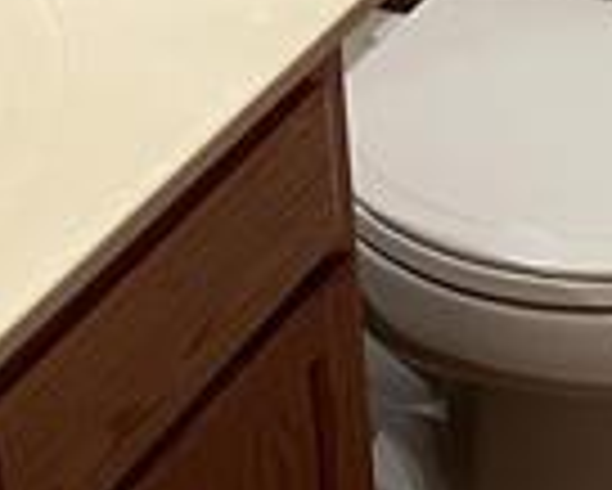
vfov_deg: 11.6
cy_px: -503
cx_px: 639
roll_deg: +1.0
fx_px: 2157
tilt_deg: -21.3
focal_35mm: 119
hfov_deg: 15.8
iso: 250
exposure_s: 1/60
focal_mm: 4.2
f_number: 1.6
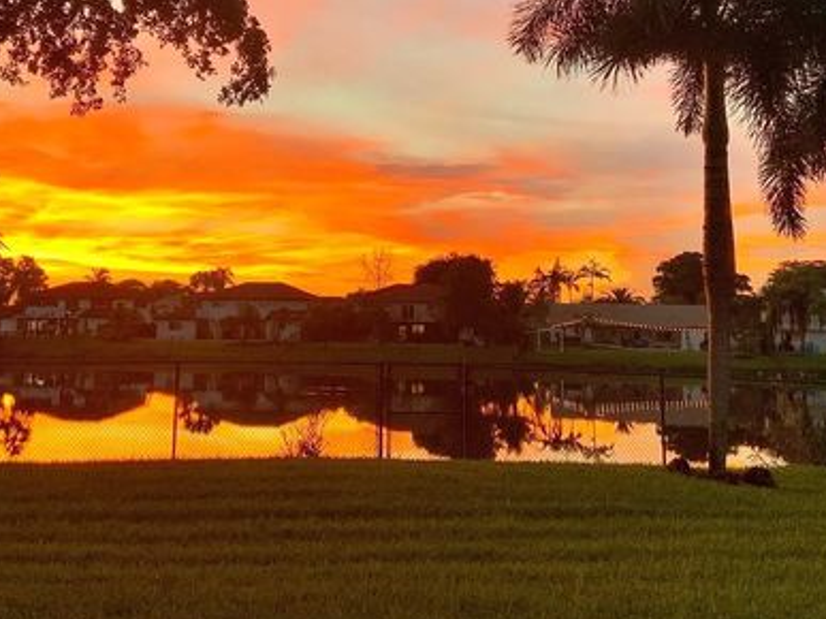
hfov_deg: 39.6
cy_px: 169
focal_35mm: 48
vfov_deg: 29.8
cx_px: 376
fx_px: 1145
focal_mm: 3
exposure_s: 1/60
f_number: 1.8
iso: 50
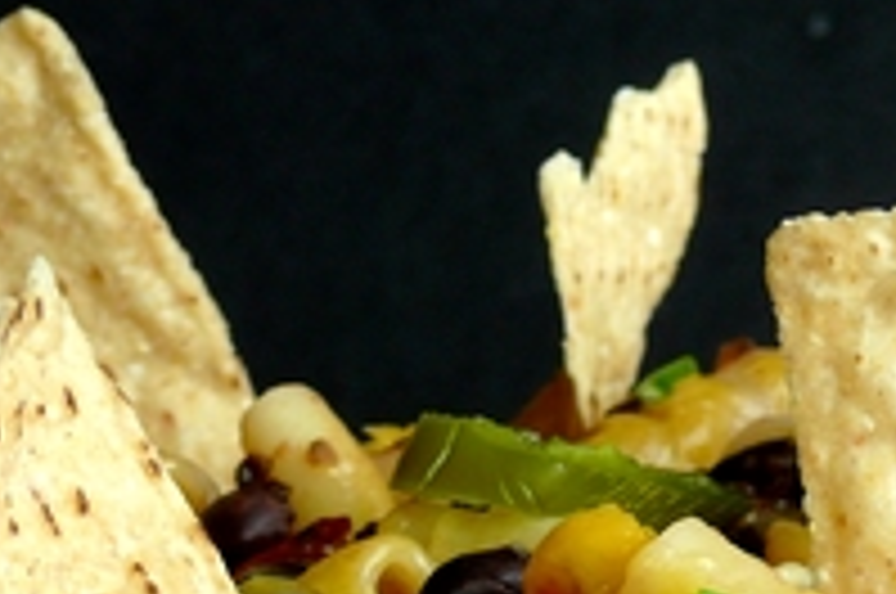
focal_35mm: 277
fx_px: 6883
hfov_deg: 7.4
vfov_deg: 4.9
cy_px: 875
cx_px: 1204
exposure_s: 1/200
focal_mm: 19.4
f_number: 4
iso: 100
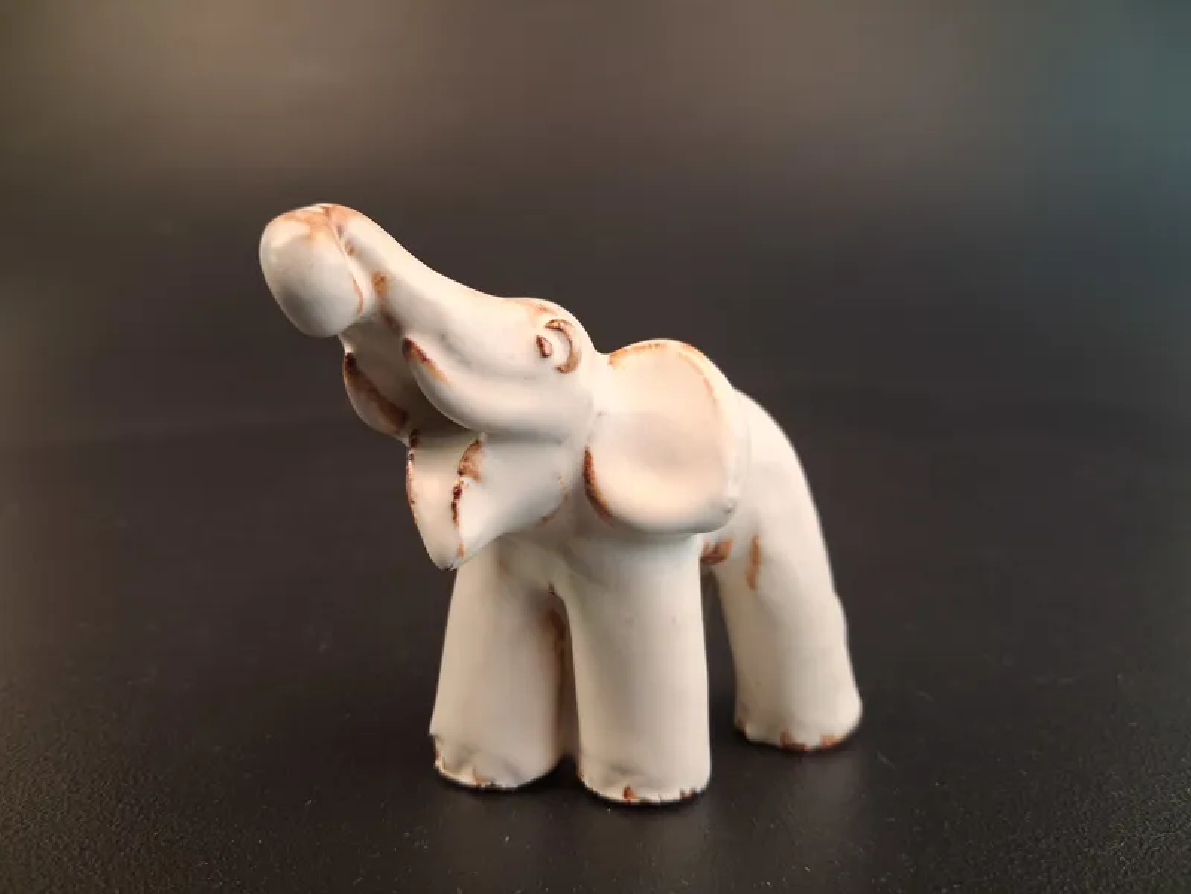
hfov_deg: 65.3
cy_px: 447
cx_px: 596
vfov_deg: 51.4
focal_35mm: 27
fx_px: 929
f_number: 1.8
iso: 400
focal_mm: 4
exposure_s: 1/50
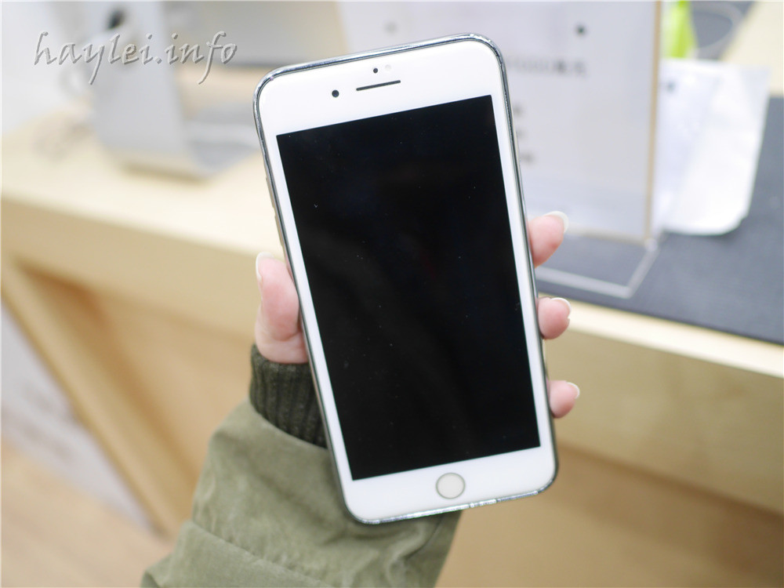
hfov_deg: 60.0
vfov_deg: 46.8
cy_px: 294
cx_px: 392
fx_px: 679
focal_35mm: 30
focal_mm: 15
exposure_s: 1/60
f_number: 1.7
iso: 500
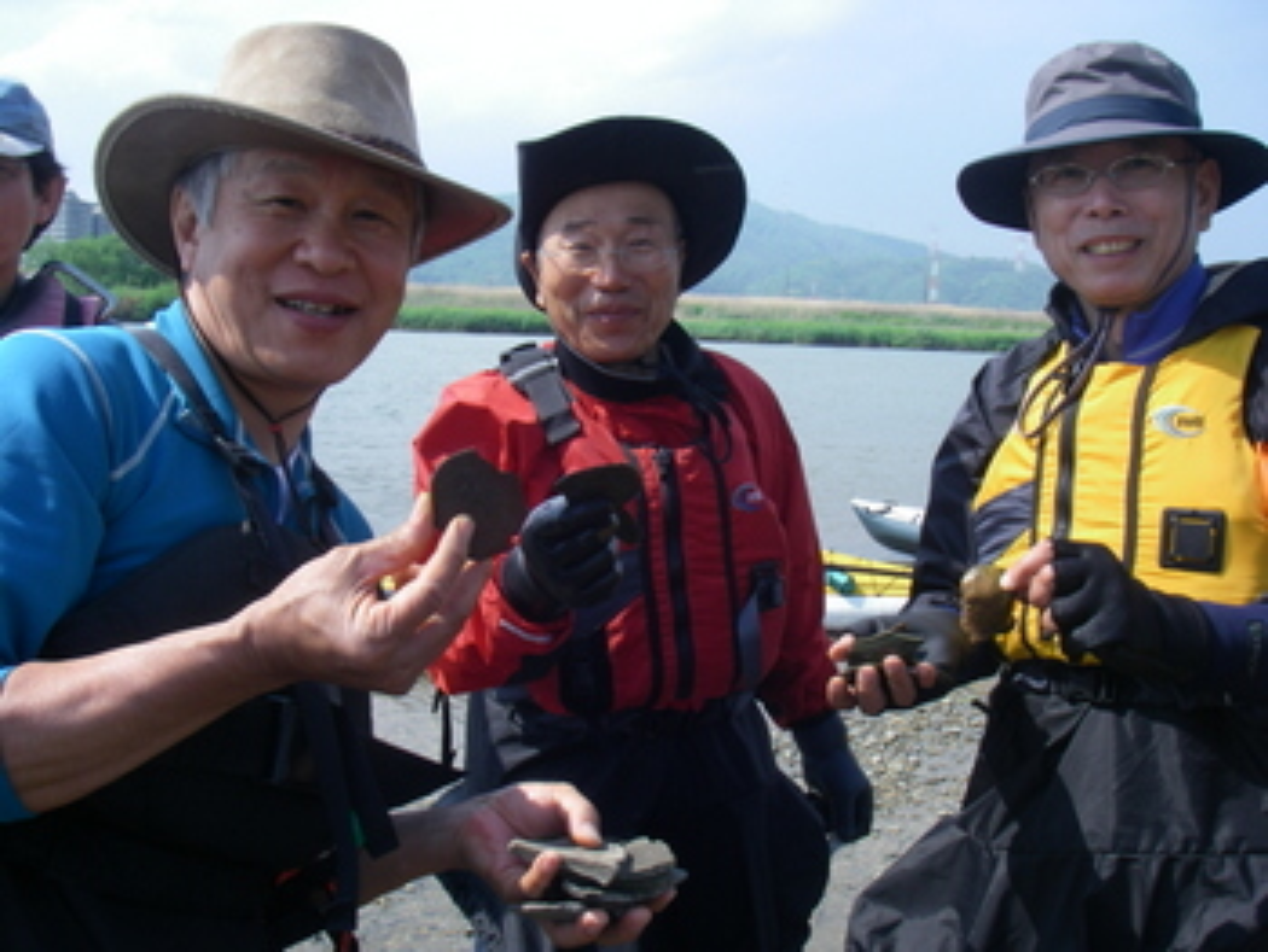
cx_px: 634
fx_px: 1393
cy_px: 476
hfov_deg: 48.9
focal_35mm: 38
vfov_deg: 37.8
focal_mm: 6.3
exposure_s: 1/125
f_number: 6.6
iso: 64
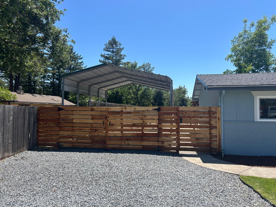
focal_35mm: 26
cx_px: 138
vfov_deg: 53.1
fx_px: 207
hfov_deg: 67.3
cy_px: 104
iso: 50
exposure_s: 1/3257
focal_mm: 5.7
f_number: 1.5
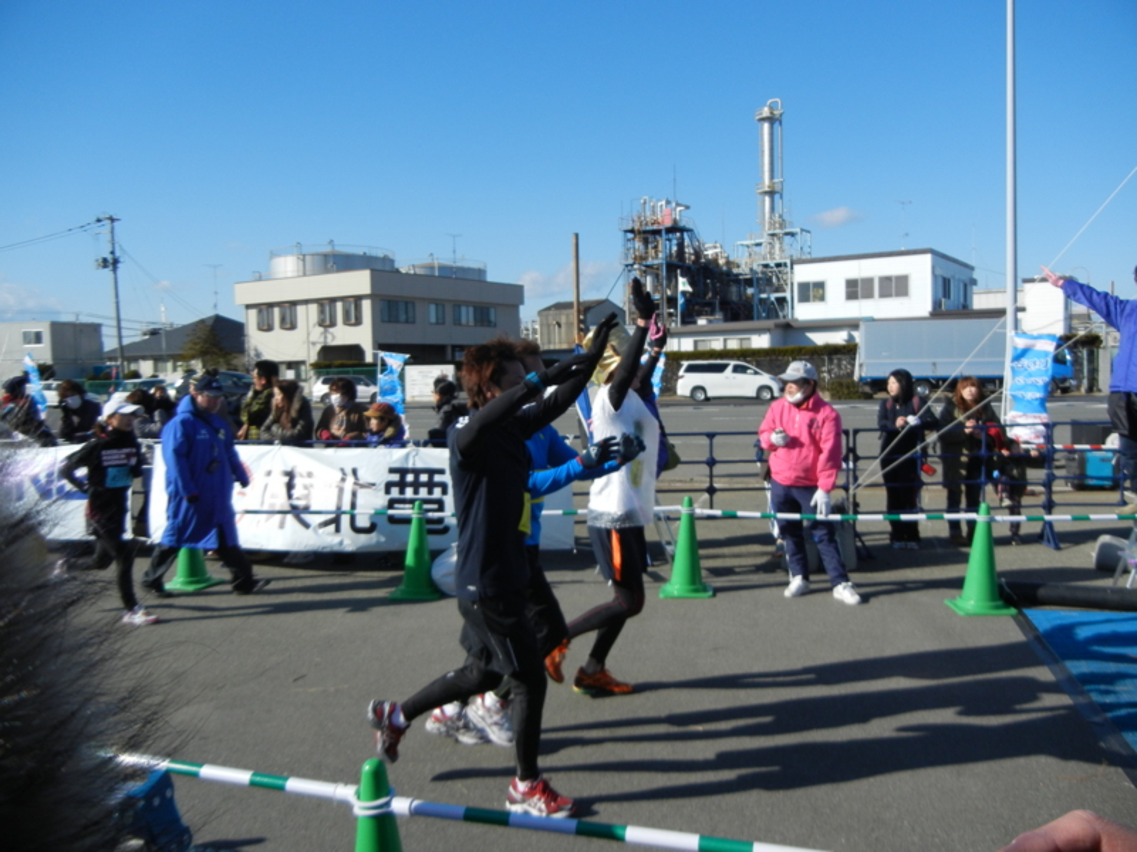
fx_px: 985
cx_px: 568
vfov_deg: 46.8
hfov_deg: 60.0
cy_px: 426
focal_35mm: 30
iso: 160
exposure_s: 1/503
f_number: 7
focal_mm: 5.4
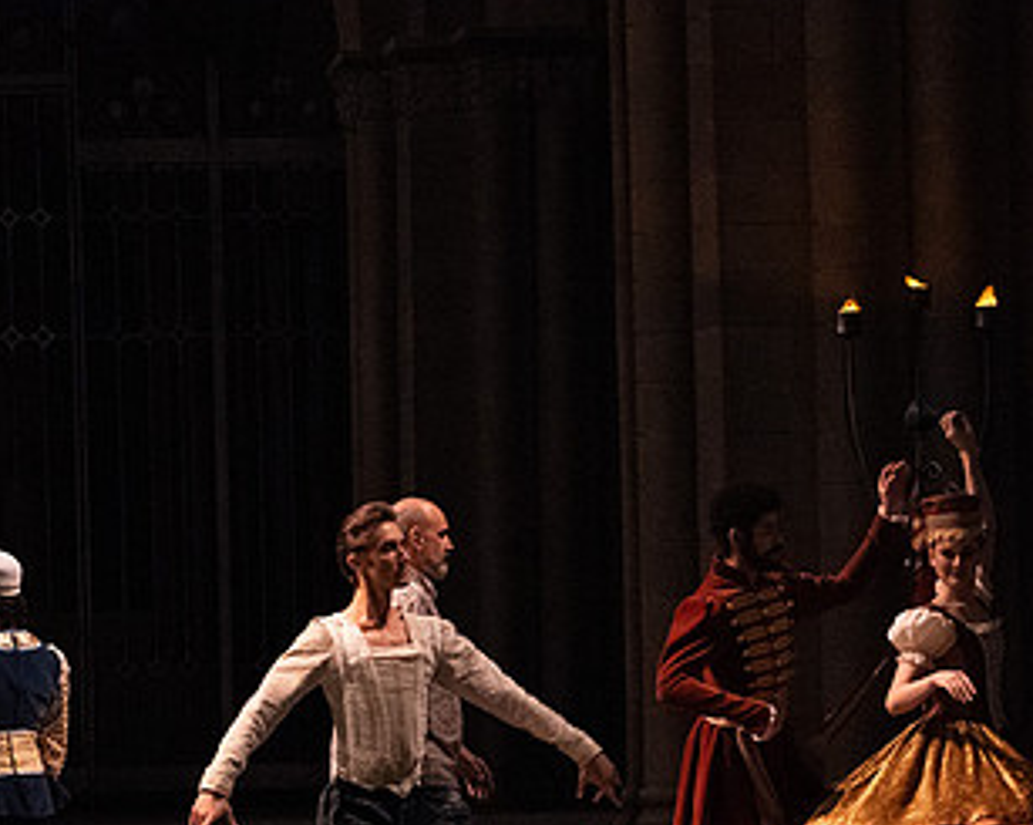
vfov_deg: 5.8
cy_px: 641
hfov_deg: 7.2
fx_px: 8186
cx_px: 666
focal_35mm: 268
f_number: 6.3
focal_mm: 151
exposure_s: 1/320
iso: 25600
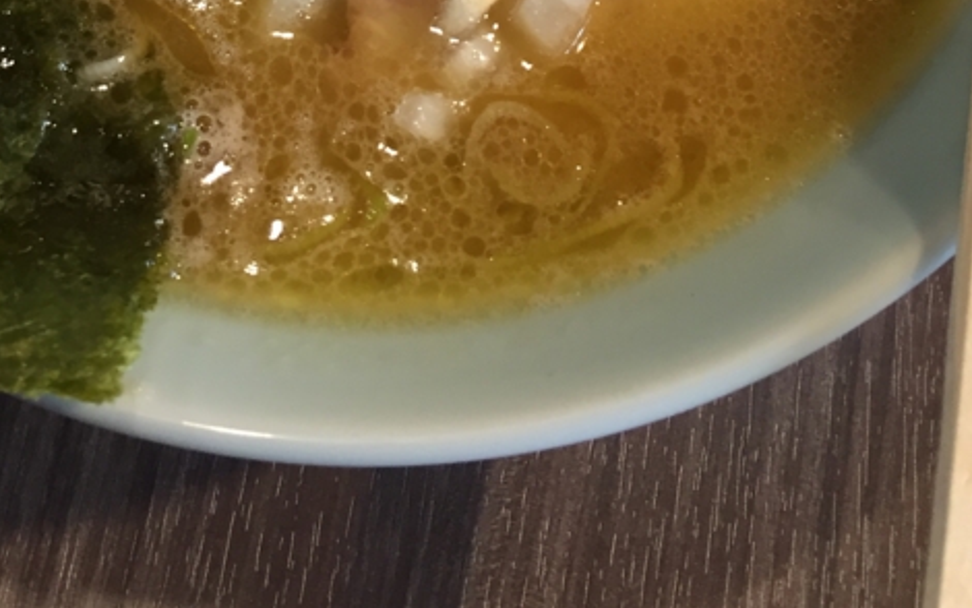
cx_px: 414
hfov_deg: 30.6
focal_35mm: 67
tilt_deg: -59.1
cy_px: -323
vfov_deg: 17.4
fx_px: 1775
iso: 64
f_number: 2.2
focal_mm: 4.15
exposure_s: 1/30
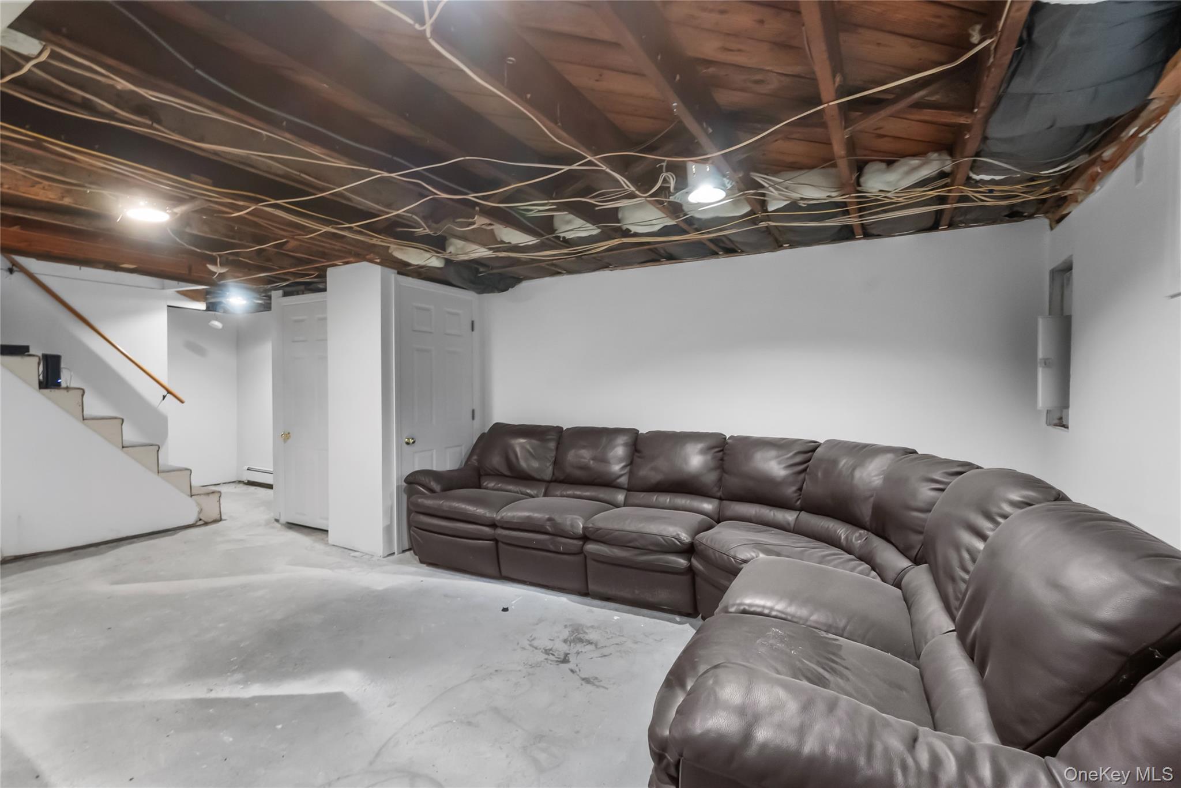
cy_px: 394
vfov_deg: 73.8
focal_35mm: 16
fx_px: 525
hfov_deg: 96.7
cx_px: 590
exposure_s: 1/10
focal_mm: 16
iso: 2500
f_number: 9
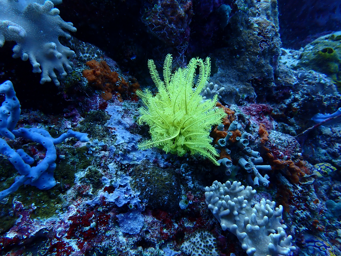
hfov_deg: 69.4
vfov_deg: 54.9
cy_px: 128
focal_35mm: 25
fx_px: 246
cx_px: 170
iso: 160
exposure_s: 1/125
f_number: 2.8
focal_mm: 4.5
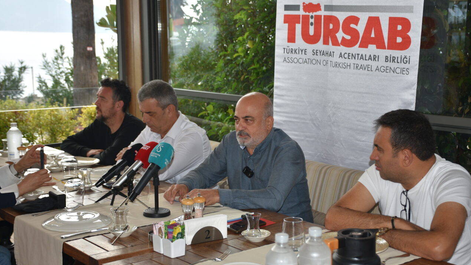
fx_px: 674
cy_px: 143
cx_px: 237
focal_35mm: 54
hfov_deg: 38.5
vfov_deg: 22.2
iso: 100
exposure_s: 1/250
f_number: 4.2
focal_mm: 34
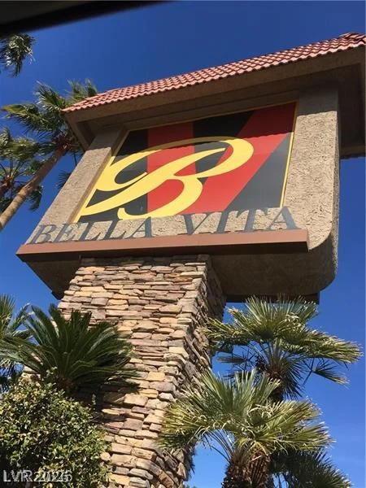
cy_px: 244
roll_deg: -19.2
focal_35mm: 29
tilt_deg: +39.9
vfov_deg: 61.7
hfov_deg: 48.2
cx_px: 183
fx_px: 409
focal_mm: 4.15
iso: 25
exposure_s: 1/1538
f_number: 2.2
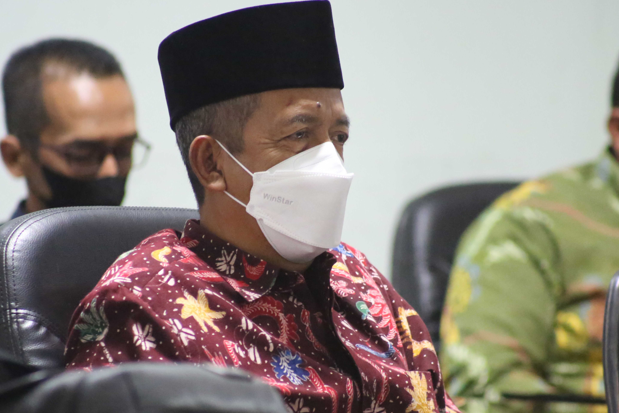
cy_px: 200
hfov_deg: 27.7
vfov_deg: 18.7
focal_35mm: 73
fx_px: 1255
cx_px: 307
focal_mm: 70
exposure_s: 1/320
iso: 10000
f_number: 3.5
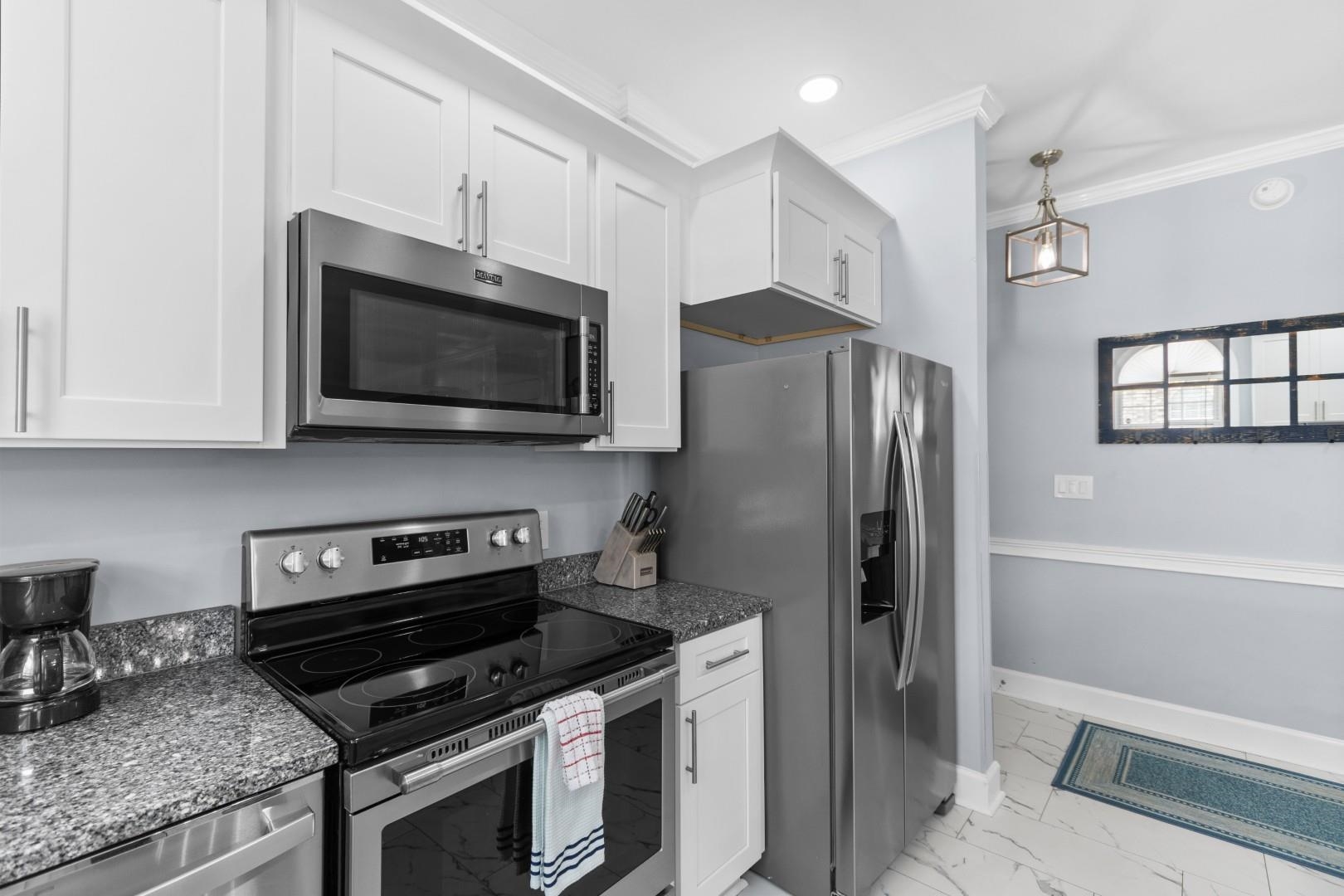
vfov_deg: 77.3
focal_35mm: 15
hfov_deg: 100.4
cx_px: 672
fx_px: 560
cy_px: 448
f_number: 4.5
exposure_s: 1/10
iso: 100
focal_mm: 10
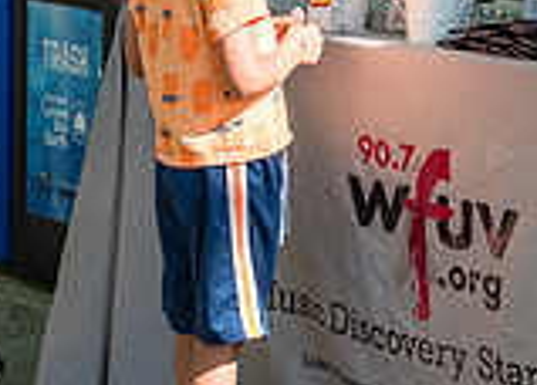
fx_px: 2260
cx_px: 479
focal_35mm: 148
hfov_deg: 13.4
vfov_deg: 9.5
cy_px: -130
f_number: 4
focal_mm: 38
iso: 160
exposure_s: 1/400
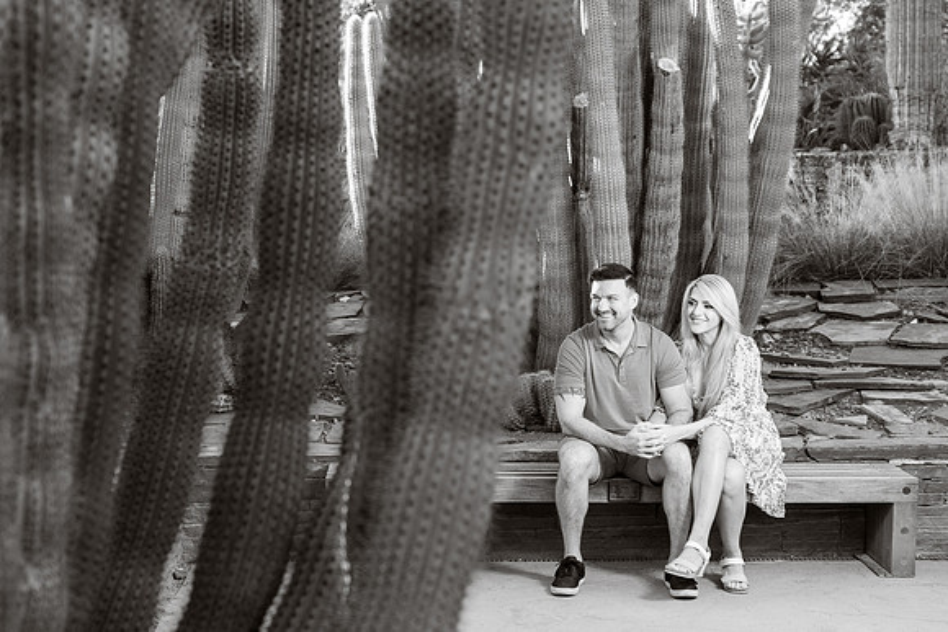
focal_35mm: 68
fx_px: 1790
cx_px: 496
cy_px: 302
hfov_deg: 29.7
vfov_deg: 20.0
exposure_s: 1/125
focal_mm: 65
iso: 320
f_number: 5.6
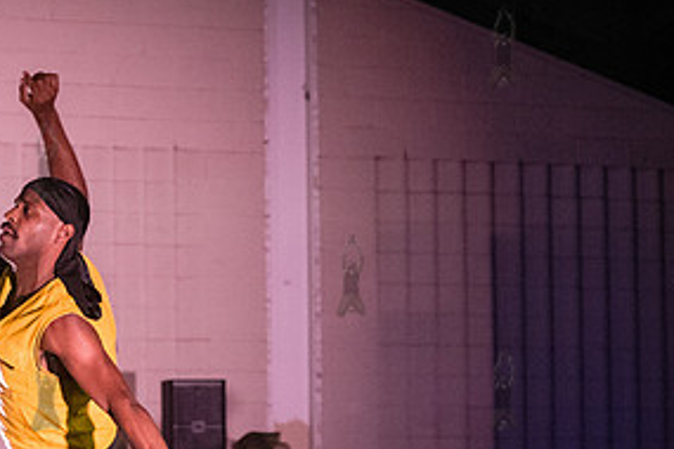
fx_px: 3276
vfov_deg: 7.8
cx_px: 45
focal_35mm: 175
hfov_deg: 11.7
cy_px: 389
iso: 8000
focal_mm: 86
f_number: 4
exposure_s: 1/320
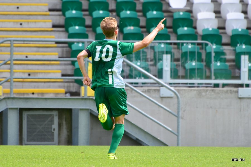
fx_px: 2824
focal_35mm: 405
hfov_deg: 5.1
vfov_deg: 3.4
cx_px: 126
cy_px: 84
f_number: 5.6
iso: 250
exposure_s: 1/800
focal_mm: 270
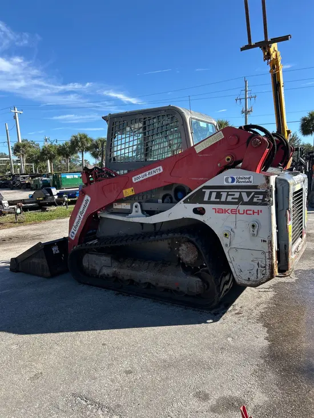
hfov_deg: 53.1
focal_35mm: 26
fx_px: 314
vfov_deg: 67.3
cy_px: 209
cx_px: 157
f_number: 1.5
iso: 50
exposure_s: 1/2252
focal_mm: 5.7
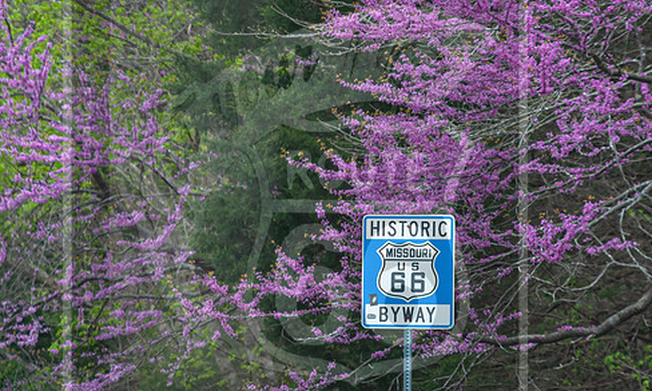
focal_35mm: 739
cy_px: 125
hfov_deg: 2.9
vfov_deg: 1.7
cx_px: 404
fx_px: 12988
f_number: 8
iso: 160
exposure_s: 1/250
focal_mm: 300
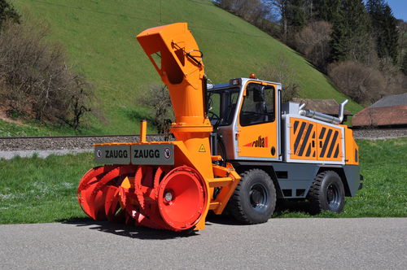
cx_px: 204
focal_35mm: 52
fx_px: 593
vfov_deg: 25.7
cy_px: 135
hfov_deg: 37.9
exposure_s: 1/400
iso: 200
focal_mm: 35
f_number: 10
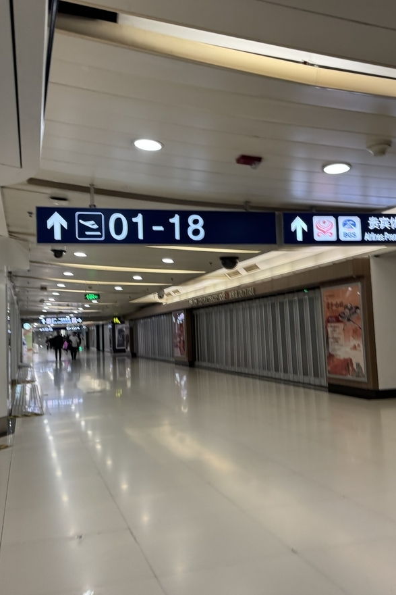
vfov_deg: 55.8
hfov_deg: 38.9
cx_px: 199
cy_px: 293
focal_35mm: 34
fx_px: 561
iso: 200
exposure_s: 1/50
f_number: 1.78
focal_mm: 6.76
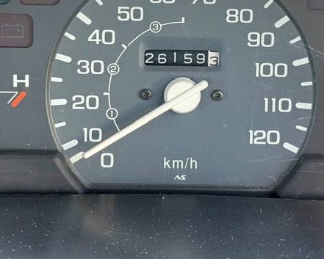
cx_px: 174
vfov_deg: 22.2
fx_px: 652
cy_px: 56
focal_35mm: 68
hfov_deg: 27.9
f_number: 1.78
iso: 200
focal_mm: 6.76
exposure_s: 1/120
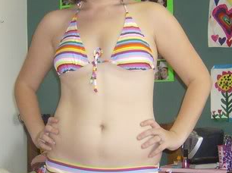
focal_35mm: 94
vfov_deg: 15.6
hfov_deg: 20.9
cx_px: 92
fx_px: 629
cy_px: 103
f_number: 2.8
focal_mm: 6
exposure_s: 1/60
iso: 200
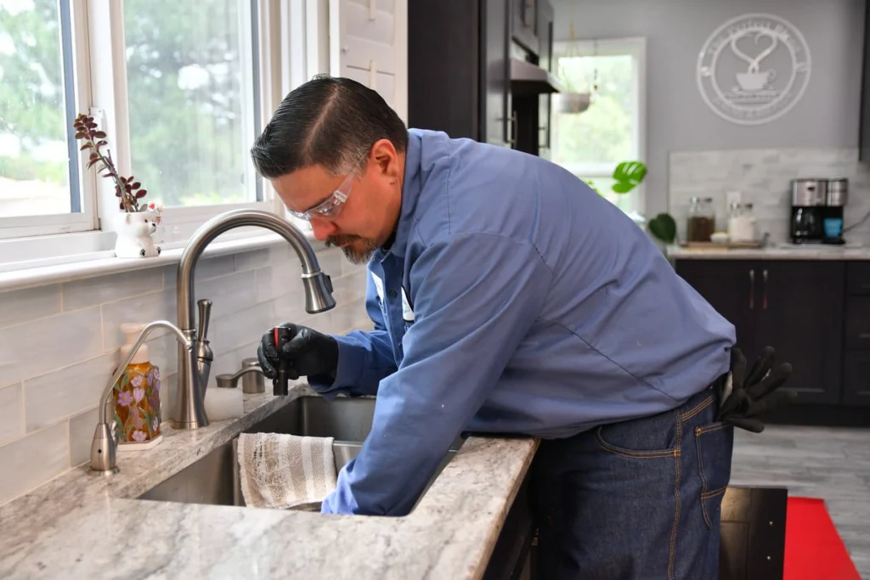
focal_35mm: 44
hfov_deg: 45.0
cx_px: 435
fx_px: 1051
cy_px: 290
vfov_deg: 30.9
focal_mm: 29
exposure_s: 1/200
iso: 250
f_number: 2.8
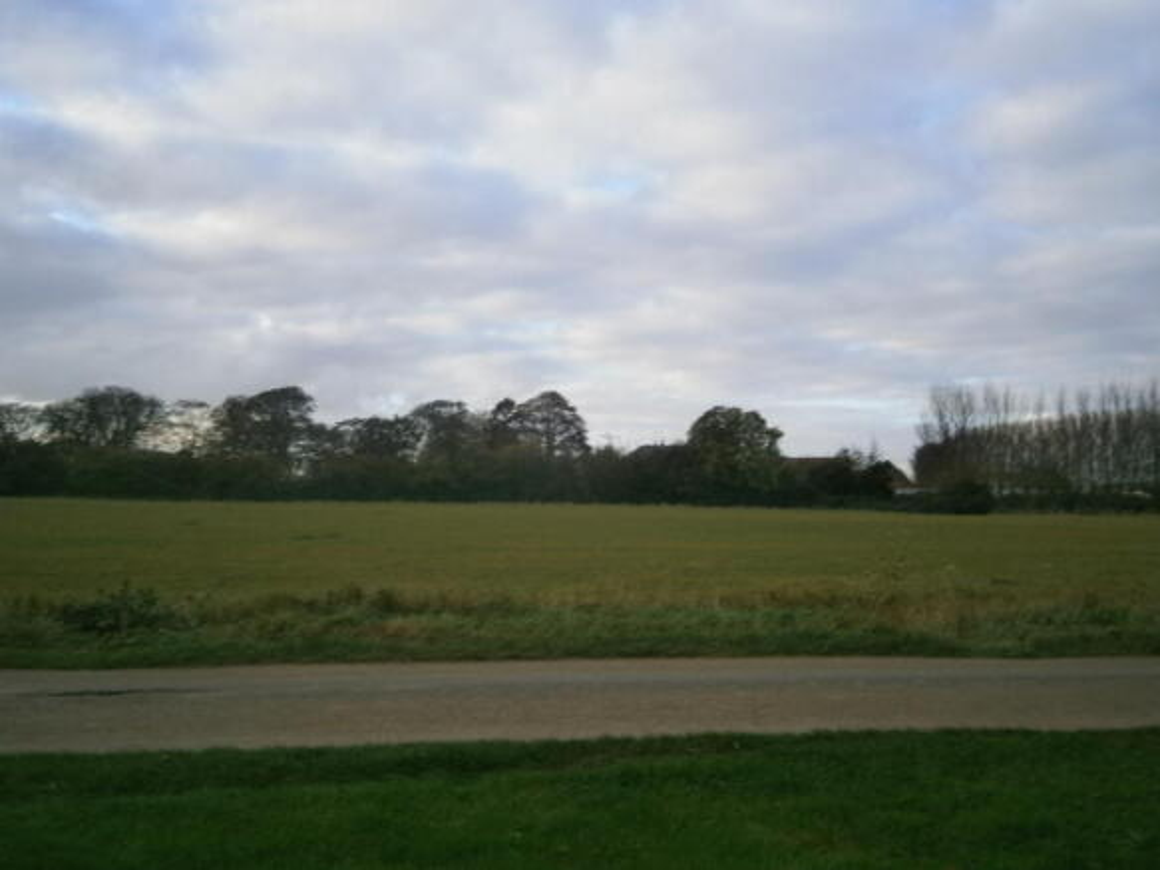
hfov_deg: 51.4
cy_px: 435
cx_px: 580
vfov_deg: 39.6
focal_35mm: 36
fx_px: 1206
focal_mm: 6.4
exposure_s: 1/50
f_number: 8.7
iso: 80
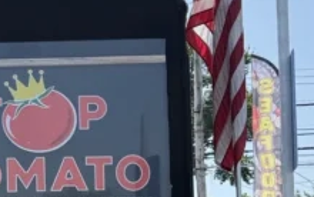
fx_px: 634
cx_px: -33
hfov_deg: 25.7
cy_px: 236
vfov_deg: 16.9
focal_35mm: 74
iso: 100
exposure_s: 1/4975
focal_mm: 6.76
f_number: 1.78
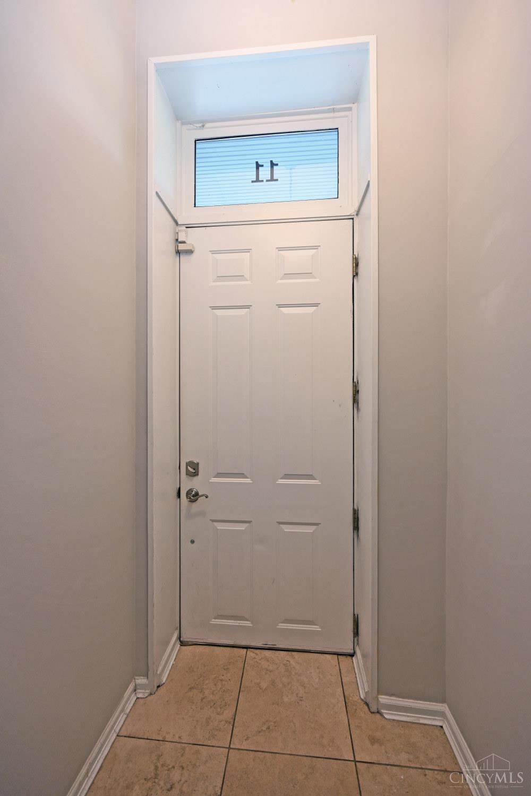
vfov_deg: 104.3
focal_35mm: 14
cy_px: 398
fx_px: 310
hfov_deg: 81.2
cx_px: 266
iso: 320
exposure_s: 1/60
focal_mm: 14
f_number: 4
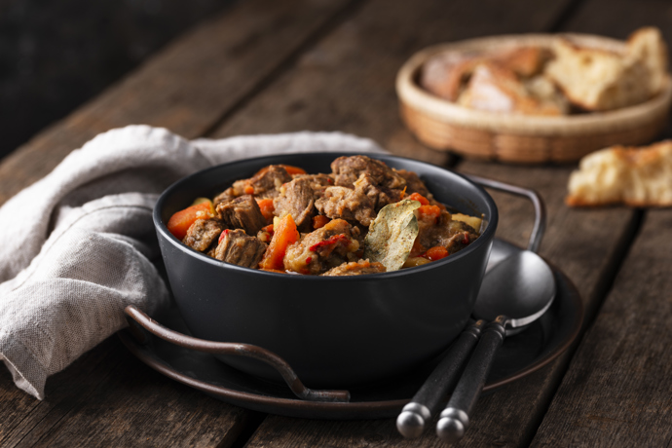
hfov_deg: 19.5
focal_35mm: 105
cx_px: 336
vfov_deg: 13.0
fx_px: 1960
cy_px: 224
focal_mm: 105
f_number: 8
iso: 100
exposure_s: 1/100
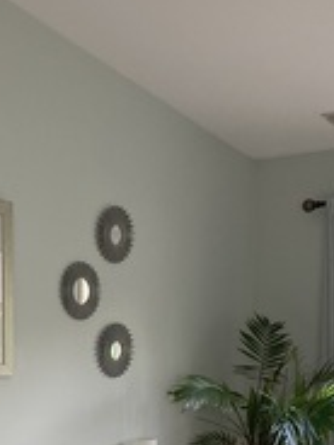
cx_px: 67
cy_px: 476
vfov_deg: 24.2
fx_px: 978
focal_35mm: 76
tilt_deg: -8.6
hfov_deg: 19.2
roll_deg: +1.5
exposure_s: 1/60
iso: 80
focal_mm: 3.99
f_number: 1.8
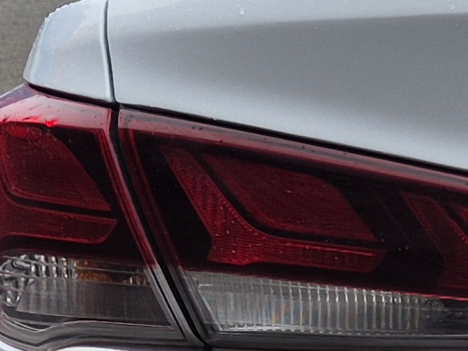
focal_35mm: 177
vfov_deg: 8.3
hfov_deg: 9.5
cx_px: 1243
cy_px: 462
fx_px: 2393
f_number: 1.8
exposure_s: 1/622
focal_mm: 5.4
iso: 25
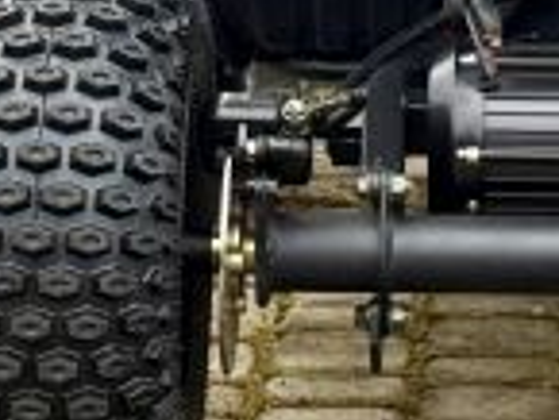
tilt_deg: -6.3
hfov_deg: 7.4
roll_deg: -0.5
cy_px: -301
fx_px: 4267
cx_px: 625
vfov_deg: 5.6
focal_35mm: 264
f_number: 1.78
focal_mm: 6.76
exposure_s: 1/1013
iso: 80
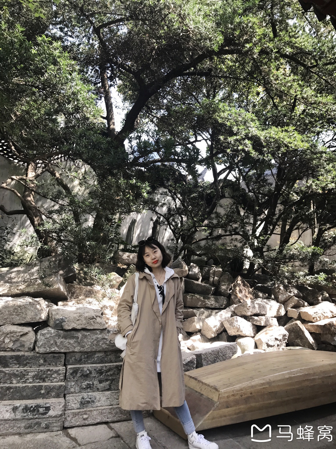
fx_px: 362
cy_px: 224
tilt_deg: +6.7
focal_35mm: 28
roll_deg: -3.2
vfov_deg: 63.4
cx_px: 168
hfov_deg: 49.7
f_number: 1.8
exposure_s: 1/209
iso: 20
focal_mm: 3.99
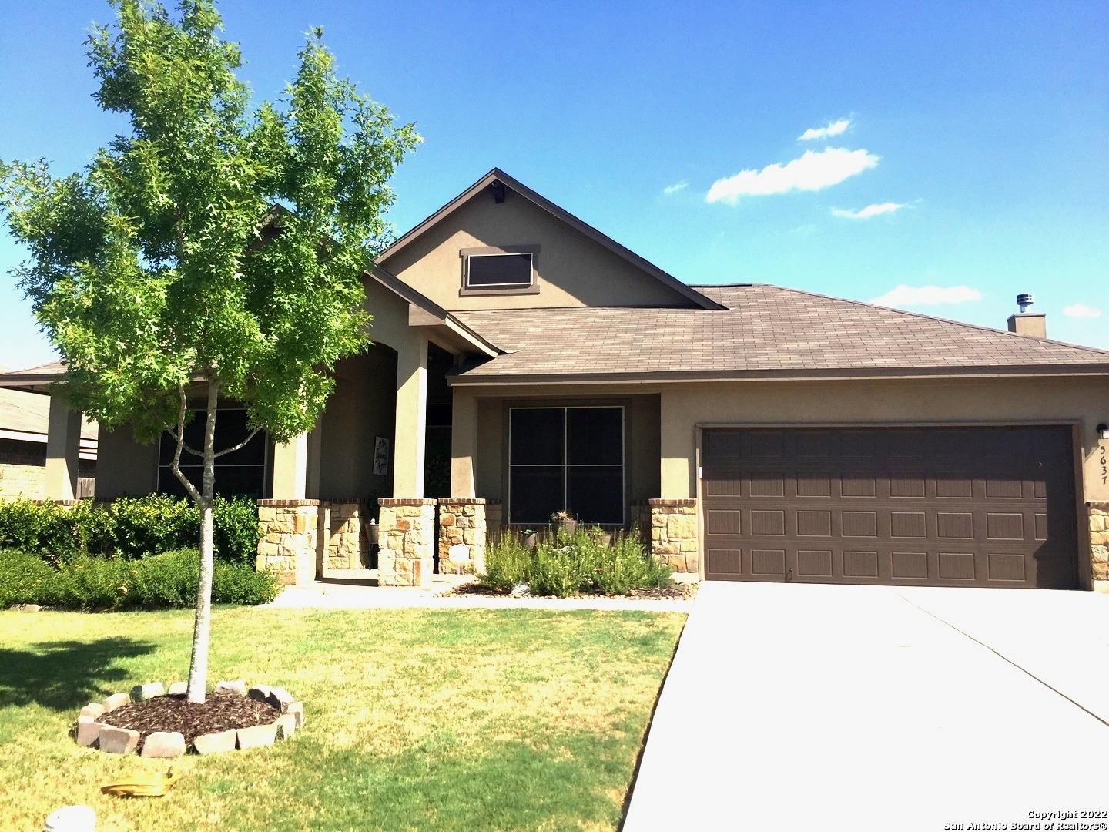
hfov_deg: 61.7
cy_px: 416
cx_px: 554
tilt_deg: +3.4
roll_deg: -1.2
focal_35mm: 29
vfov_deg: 48.2
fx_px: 929
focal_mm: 4.15
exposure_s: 1/2198
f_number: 2.2
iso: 32
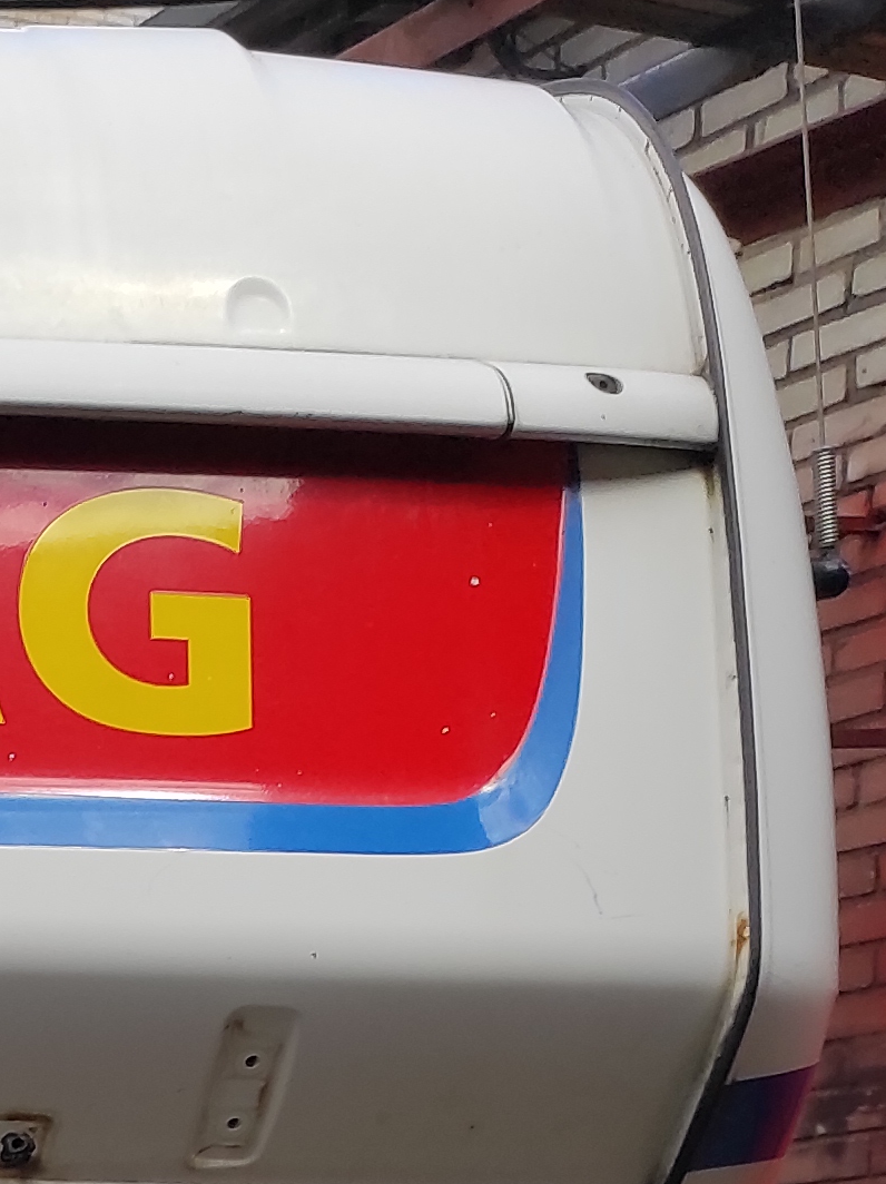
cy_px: 1790
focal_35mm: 109
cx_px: -781
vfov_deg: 16.4
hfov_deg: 12.3
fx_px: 3726
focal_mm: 5.43
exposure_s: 1/839
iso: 100
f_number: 1.89
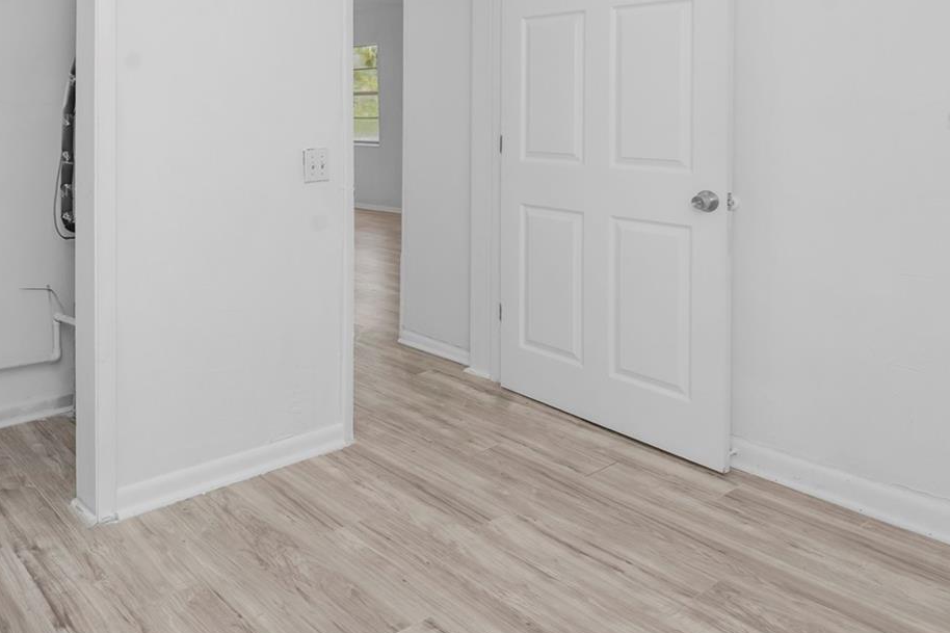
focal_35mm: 28
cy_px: 121
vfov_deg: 44.0
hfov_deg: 60.9
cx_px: 210
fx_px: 739
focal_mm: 16
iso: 400
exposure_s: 1/60
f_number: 8
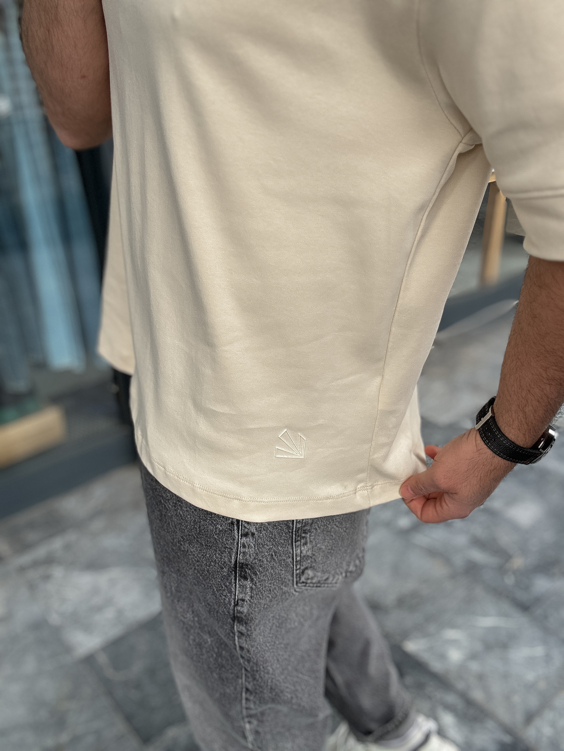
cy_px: 376
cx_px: 282
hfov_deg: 46.8
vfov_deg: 60.0
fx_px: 652
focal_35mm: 30
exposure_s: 1/300
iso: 25
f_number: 1.9
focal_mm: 2.69
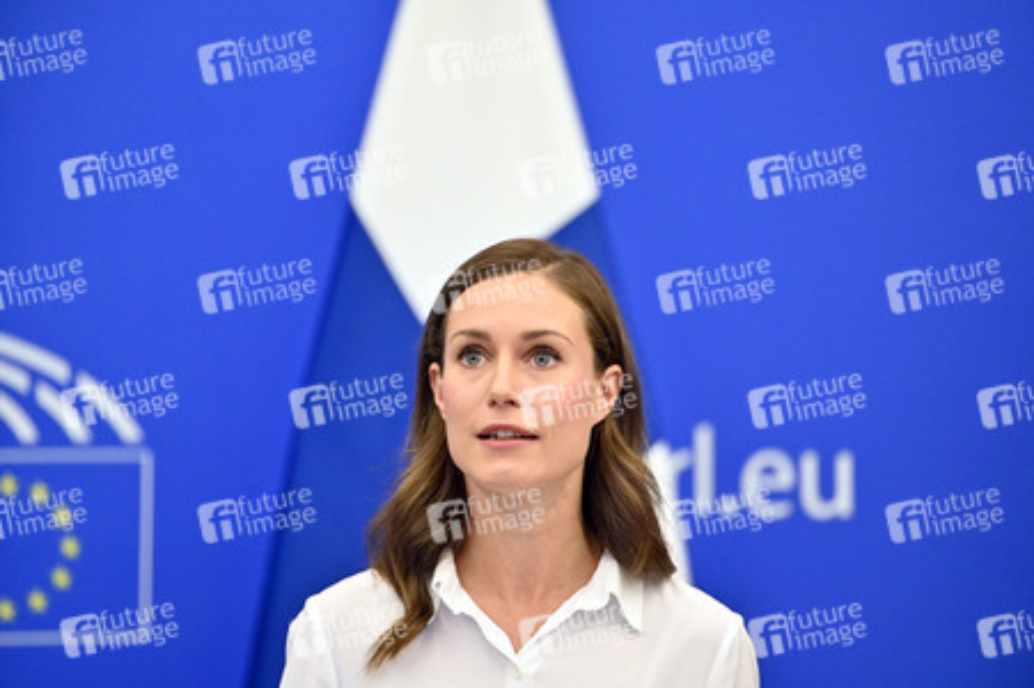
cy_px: 344
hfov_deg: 10.3
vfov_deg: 6.9
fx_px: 5740
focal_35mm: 200
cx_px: 517
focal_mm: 200
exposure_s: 1/800
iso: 5000
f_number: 2.8
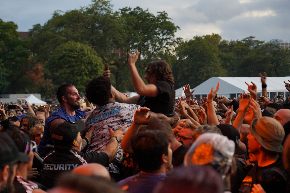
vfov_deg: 17.1
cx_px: 145
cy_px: 96
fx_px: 644
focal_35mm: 80
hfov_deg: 25.4
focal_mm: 80
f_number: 4.5
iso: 100
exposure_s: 1/100
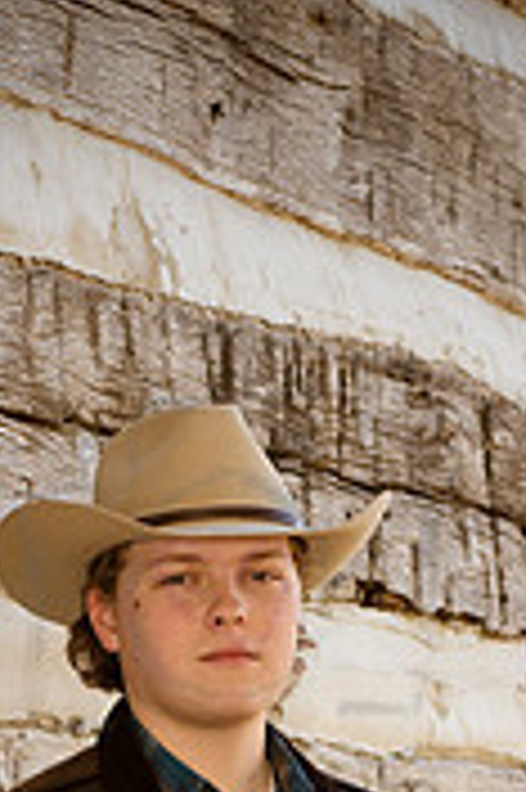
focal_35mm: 205
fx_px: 4501
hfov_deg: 6.7
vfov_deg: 9.9
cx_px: 243
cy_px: 994
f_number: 6.3
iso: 800
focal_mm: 80
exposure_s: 1/500
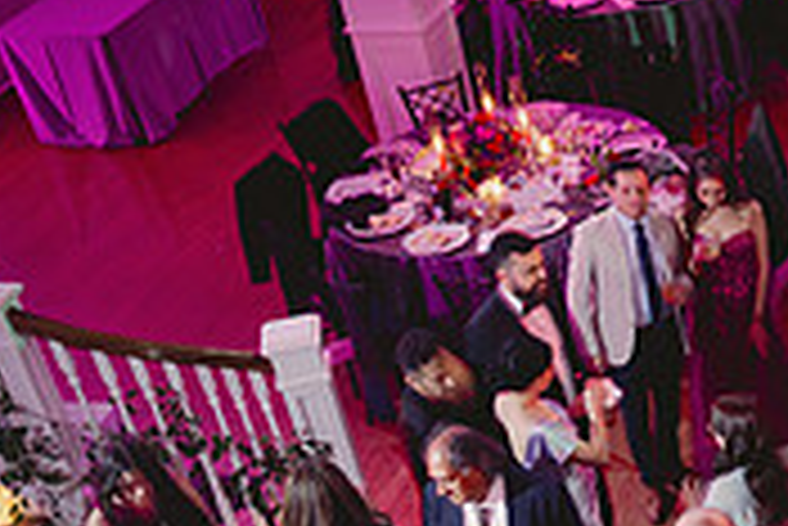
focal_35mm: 88
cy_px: 587
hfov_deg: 19.9
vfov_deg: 15.1
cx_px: 1198
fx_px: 1928
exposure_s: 1/6
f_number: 2.8
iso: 500
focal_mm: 26.6
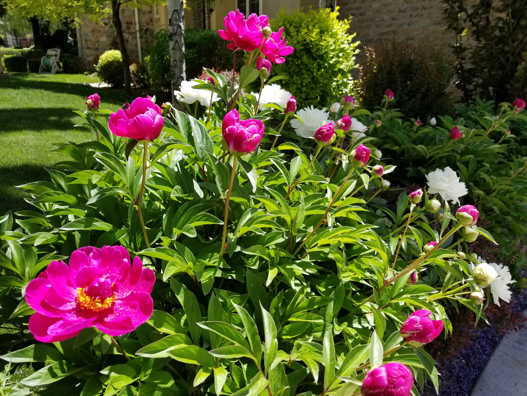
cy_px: 198
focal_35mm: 26
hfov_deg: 67.3
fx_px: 396
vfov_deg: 53.1
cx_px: 264
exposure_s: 1/990
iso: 50
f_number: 1.7
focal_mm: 4.25
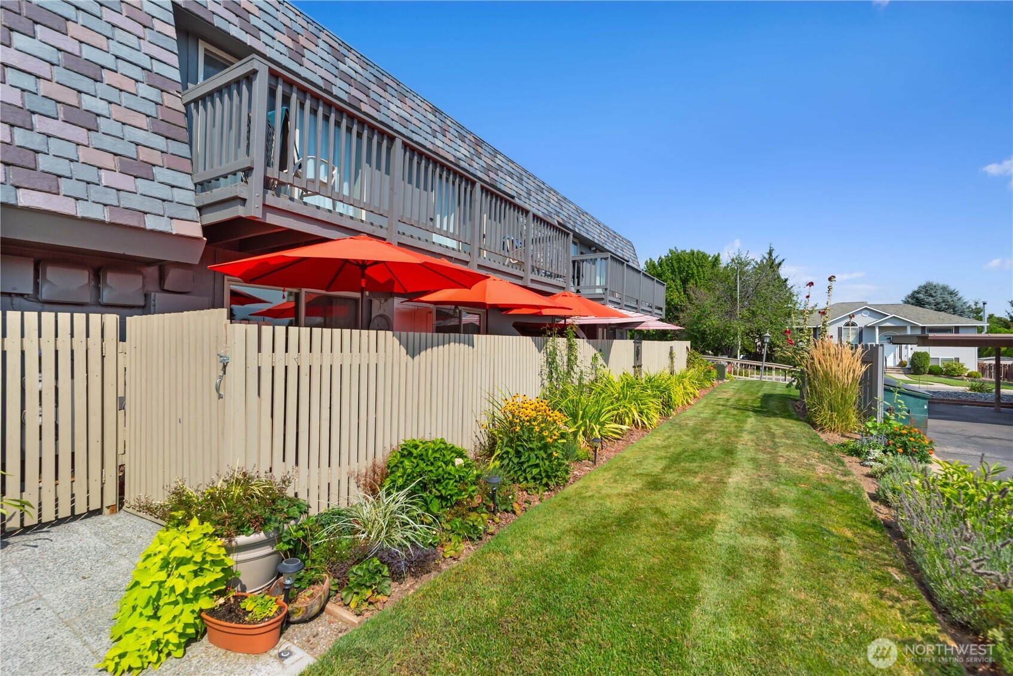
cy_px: 338
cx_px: 506
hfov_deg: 100.4
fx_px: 422
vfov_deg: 77.4
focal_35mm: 15
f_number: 7.1
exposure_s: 1/1600
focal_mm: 15
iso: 100
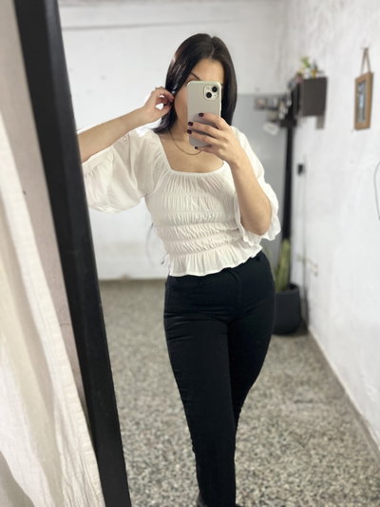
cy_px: 254
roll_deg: +4.4
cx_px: 190
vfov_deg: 67.3
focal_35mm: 26
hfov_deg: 53.1
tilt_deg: -32.1
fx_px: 380
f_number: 1.6
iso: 250
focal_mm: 5.1
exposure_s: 1/50
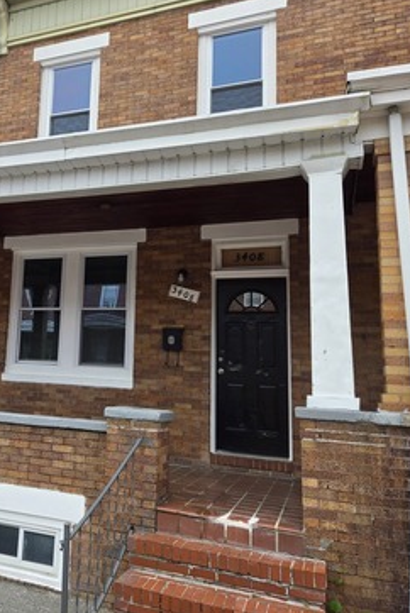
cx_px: 66
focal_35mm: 33
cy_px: 299
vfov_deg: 57.2
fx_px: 563
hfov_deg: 38.1
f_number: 1.8
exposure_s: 1/180
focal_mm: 5.4
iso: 64
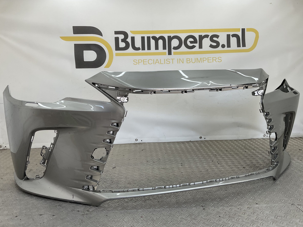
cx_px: 152
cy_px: 110
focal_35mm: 30
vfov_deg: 46.8
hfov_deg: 60.0
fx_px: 263
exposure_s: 1/198
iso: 16
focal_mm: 3
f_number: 1.8
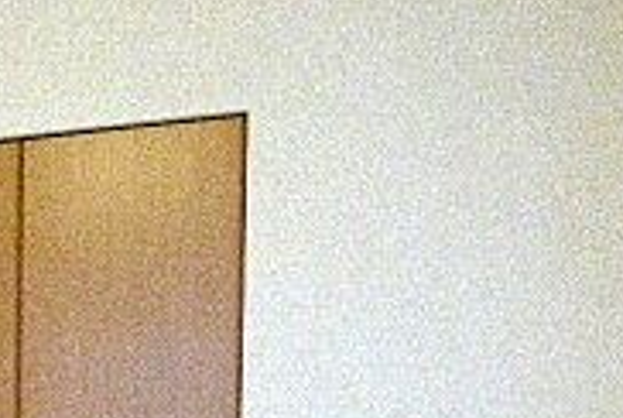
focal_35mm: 73
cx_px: -181
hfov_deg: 24.3
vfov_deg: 17.3
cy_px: 576
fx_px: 1265
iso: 800
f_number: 2.8
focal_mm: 3.58
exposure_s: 1/250
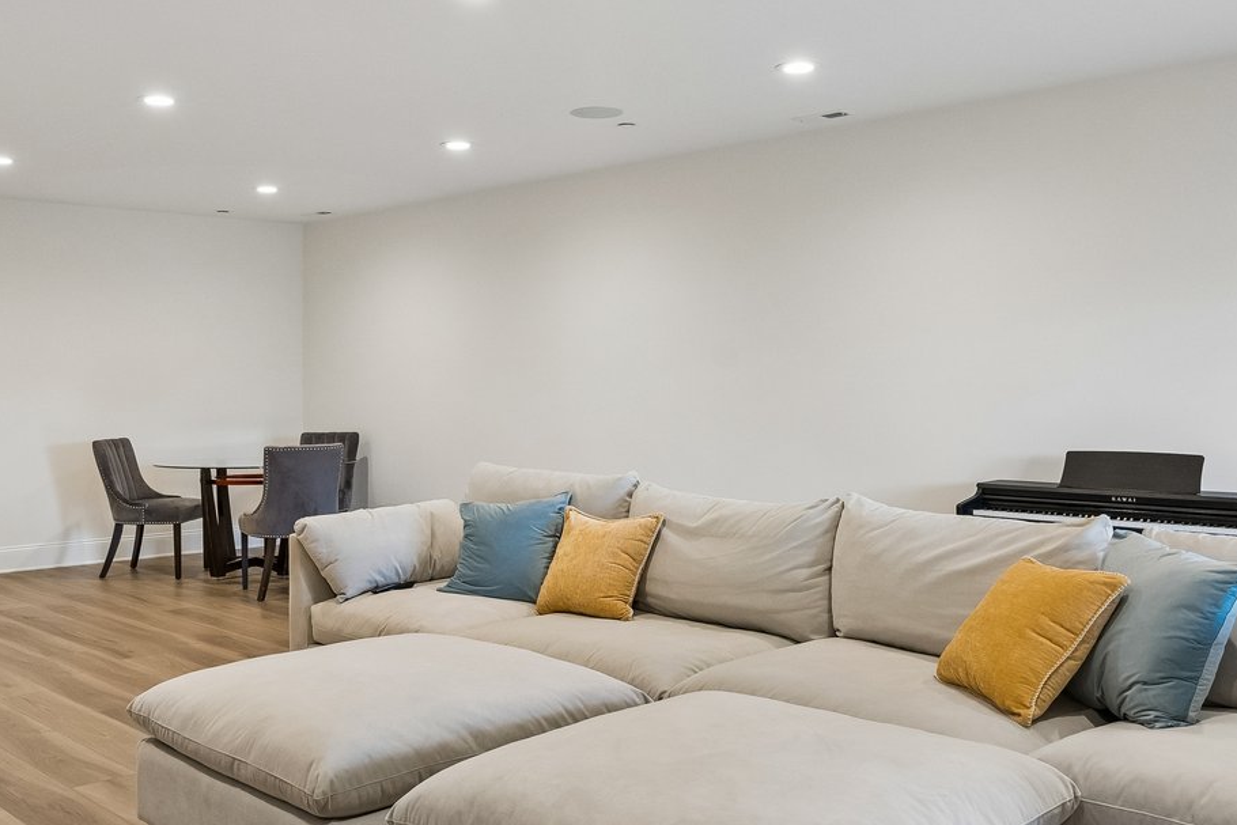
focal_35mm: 36
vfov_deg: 36.9
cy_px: 404
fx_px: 1237
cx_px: 605
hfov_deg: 53.1
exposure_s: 1/50
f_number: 8
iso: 2000
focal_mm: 16
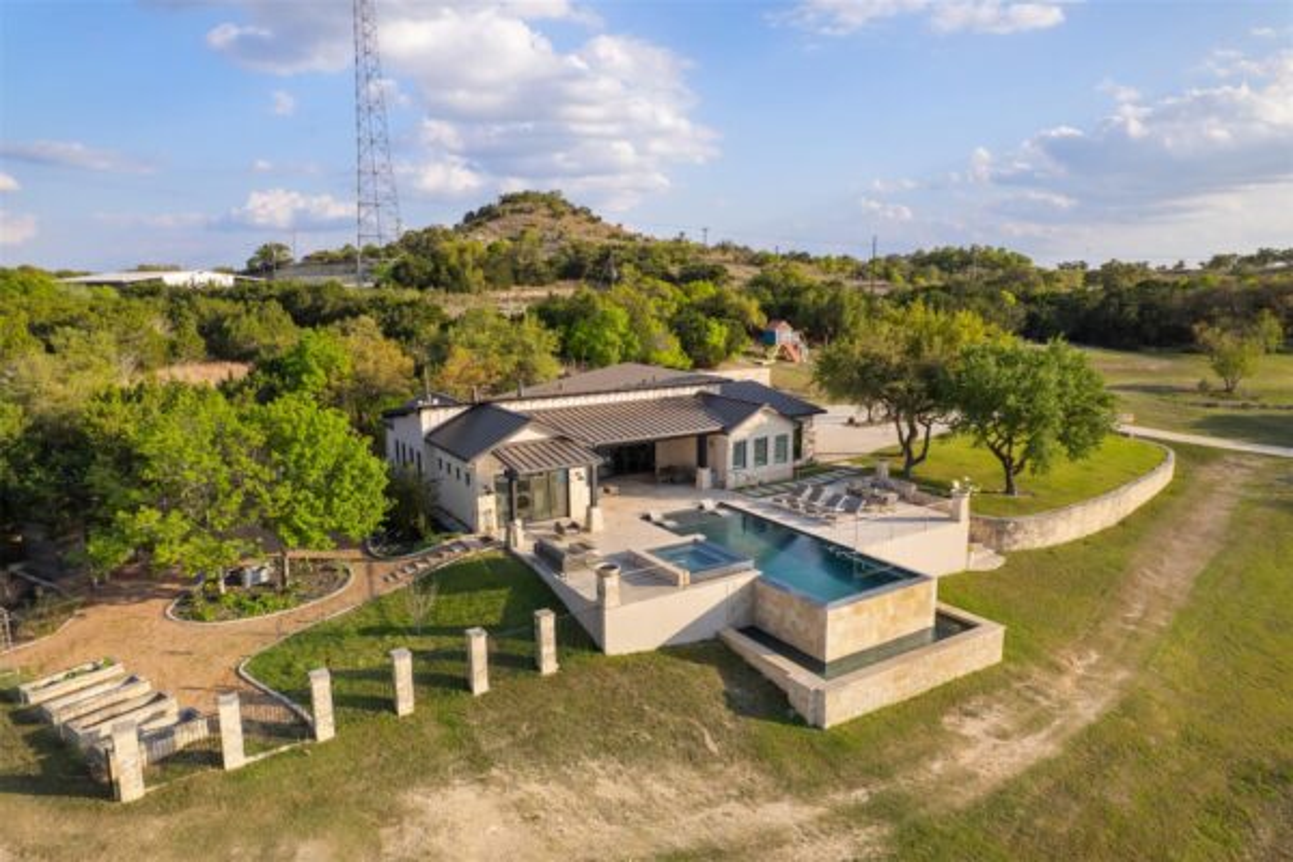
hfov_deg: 78.6
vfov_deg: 57.2
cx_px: 646
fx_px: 790
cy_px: 431
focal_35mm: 22
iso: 120
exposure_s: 1/350
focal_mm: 8.38
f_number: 2.8
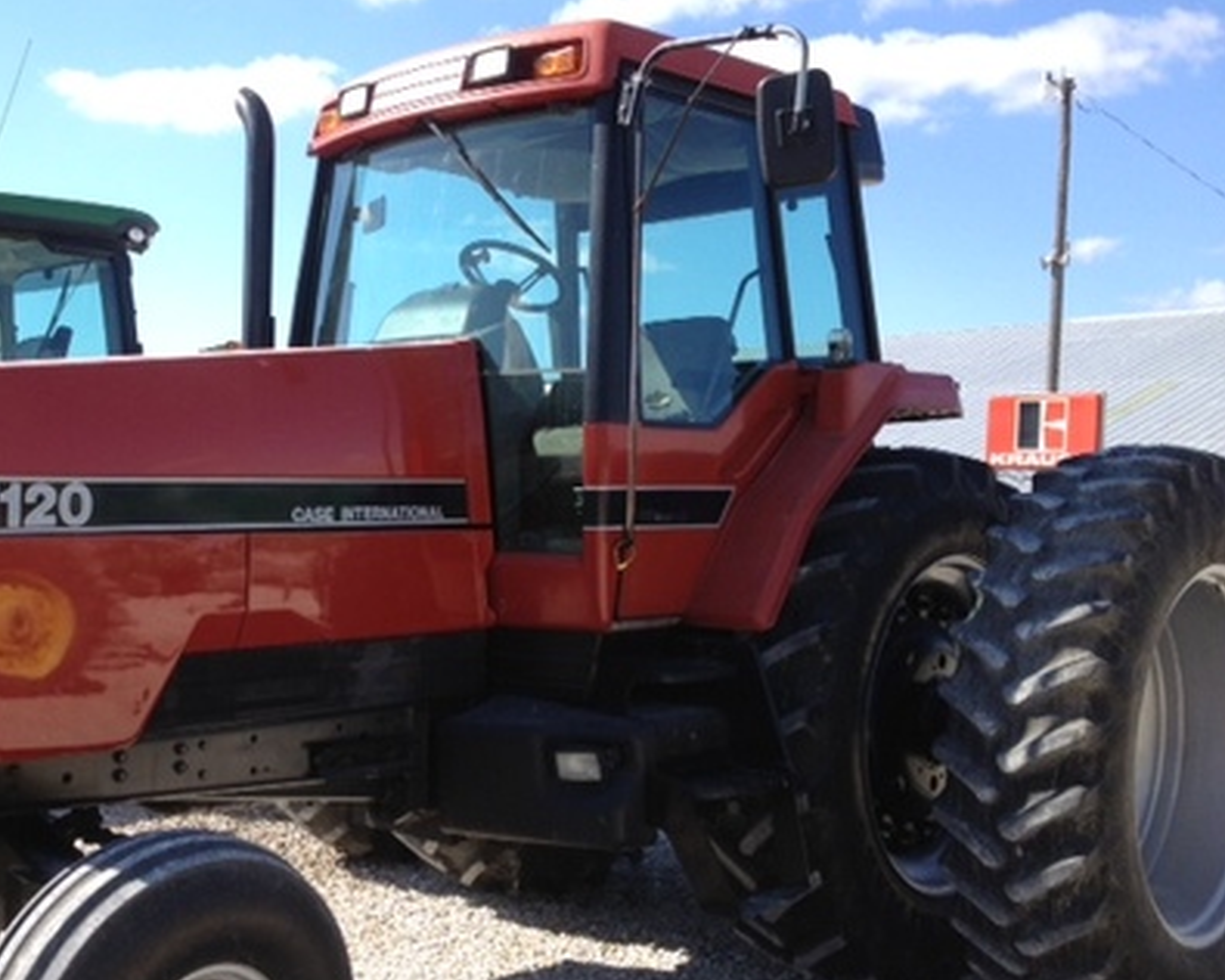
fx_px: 1704
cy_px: 509
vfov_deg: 32.1
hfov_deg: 39.0
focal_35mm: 47
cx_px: 385
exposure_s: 1/863
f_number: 2.4
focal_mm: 4.28
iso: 50
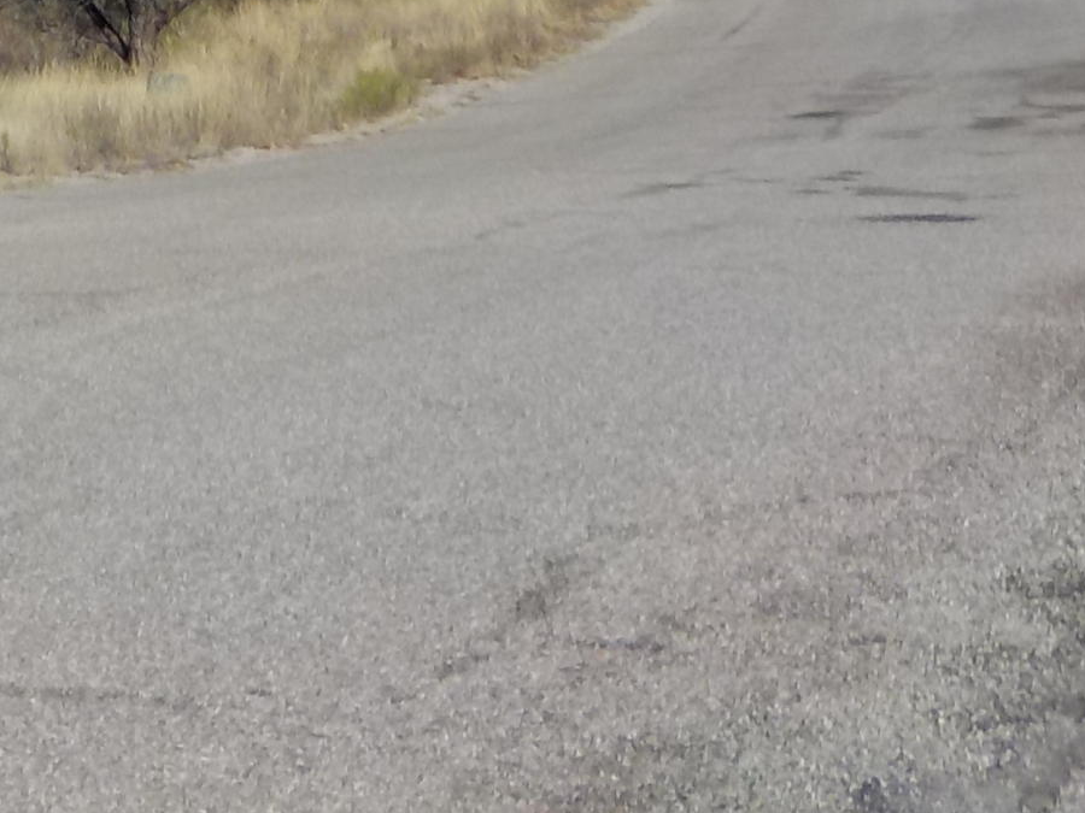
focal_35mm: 100
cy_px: -375
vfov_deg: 13.9
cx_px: 111
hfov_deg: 19.3
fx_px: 3134
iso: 125
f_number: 3.3
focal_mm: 4.1
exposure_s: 1/1600
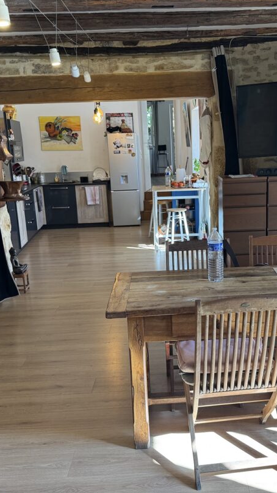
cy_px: 246
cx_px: 179
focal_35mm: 35
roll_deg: +2.4
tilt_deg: -12.0
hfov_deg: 33.5
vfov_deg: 56.6
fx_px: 457
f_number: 1.78
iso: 160
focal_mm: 6.76
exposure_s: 1/121
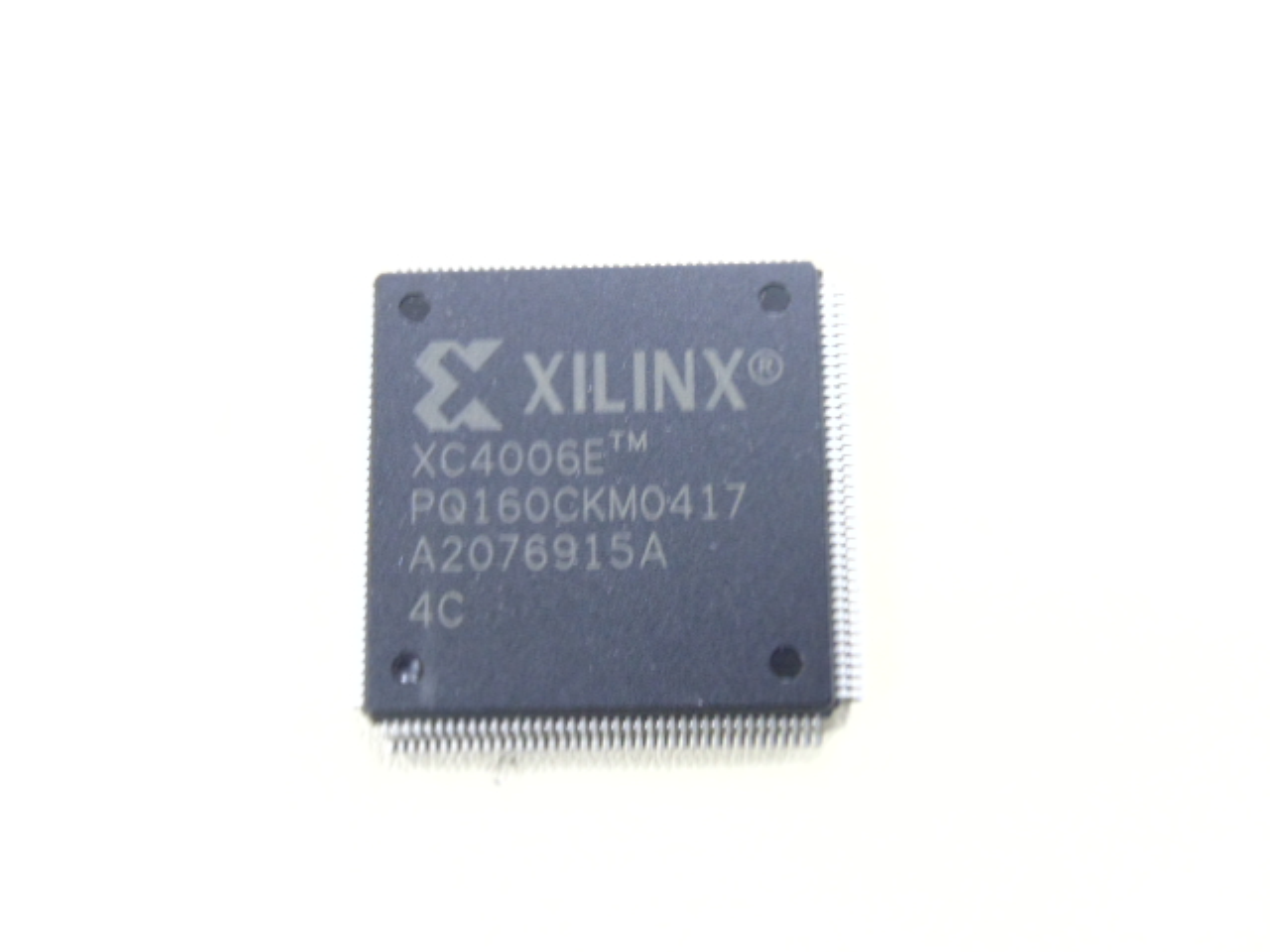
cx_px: 635
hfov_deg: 45.8
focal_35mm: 41
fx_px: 1504
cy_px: 476
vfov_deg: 35.1
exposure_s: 1/25
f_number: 3.6
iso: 400
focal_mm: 7.4
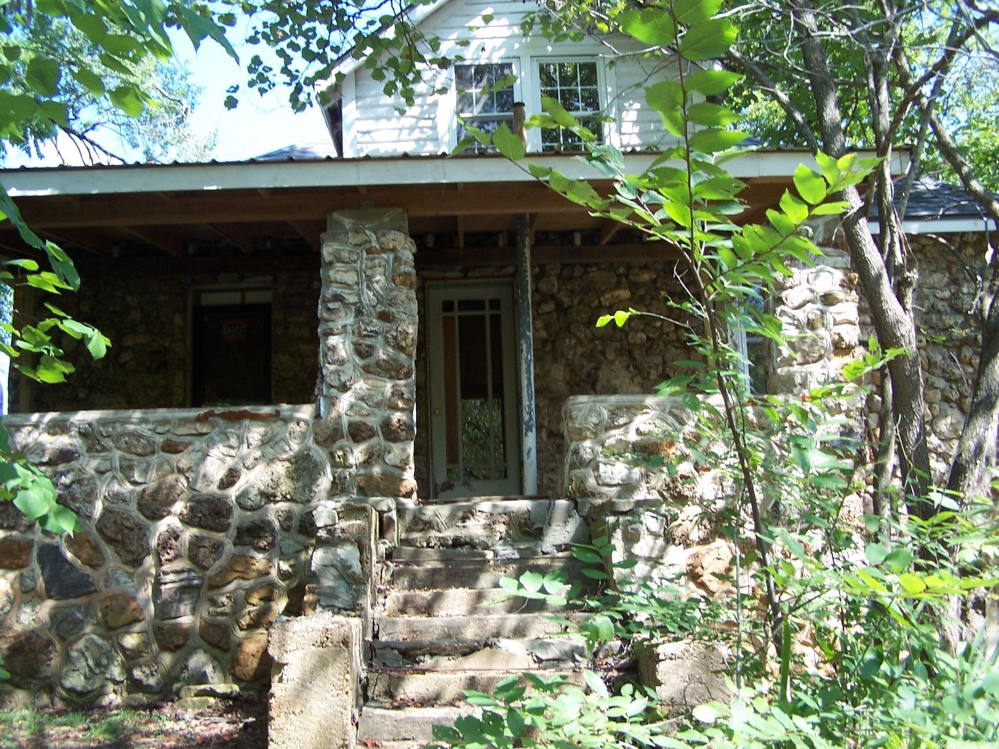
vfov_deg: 37.7
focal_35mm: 38
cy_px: 374
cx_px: 500
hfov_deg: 49.0
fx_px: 1097
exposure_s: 1/180
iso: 80
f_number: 2.8
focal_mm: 6.3
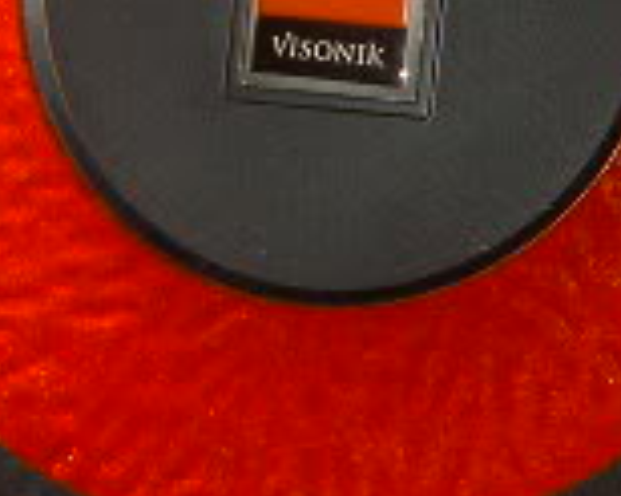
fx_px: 2535
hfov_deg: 14.0
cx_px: 266
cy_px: 28
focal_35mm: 138
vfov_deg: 11.1
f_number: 2.8
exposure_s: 1/60
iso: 100
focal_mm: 5.6
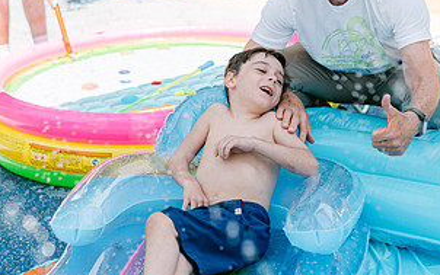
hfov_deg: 28.2
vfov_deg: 17.8
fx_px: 876
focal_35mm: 73
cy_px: 71
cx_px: 220
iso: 100
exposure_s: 1/2000
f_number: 2
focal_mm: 35
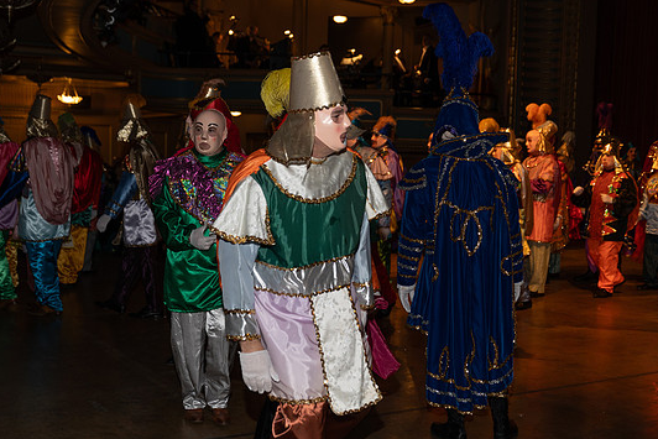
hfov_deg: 41.1
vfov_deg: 28.1
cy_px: 216
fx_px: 878
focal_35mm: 48
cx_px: 333
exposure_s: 1/100
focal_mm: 44
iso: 640
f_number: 3.2
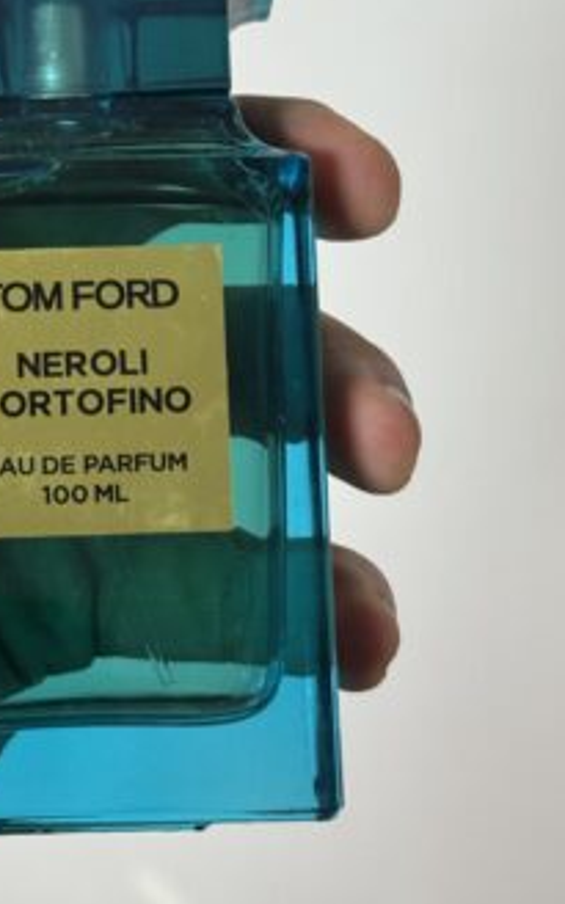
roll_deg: +5.6
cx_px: 66
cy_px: 327
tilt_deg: -38.5
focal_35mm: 89
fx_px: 2193
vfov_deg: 23.2
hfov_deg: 14.5
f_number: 1.78
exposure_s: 1/50
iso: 100
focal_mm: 6.76
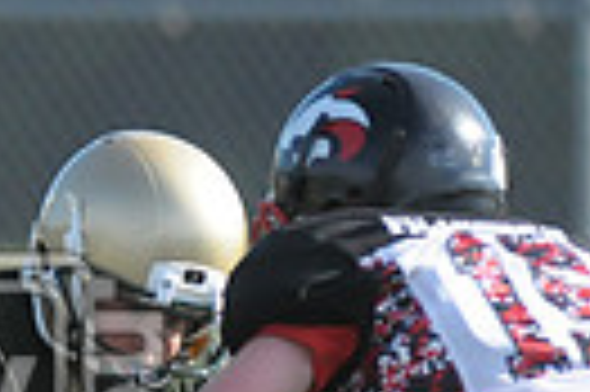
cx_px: -401
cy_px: 421
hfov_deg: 1.1
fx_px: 29430
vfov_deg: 0.8
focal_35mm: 1798
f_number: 4
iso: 1600
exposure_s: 1/5000
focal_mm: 270
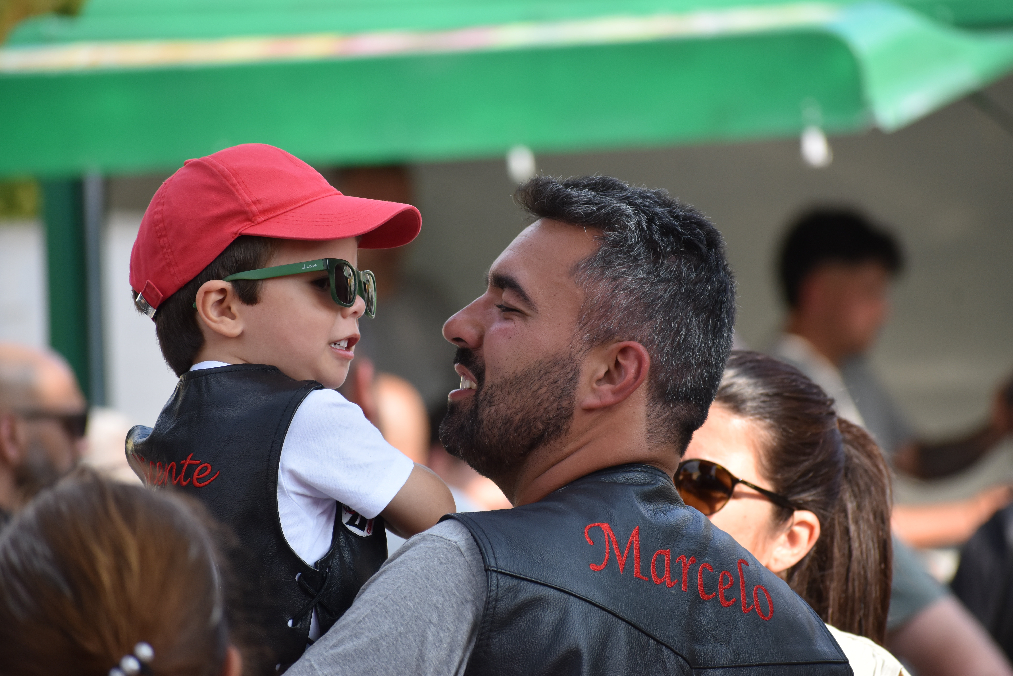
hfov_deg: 7.0
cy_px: 338
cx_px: 506
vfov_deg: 4.7
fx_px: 8230
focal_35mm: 292
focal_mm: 195
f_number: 5.3
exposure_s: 1/1000
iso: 640
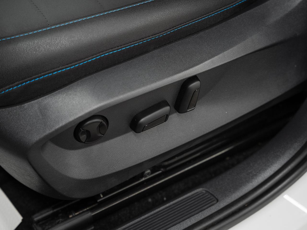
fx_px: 672
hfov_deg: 25.8
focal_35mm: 76
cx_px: 154
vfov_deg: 19.5
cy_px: 115
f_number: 3.5
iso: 1000
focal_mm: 70
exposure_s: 1/50
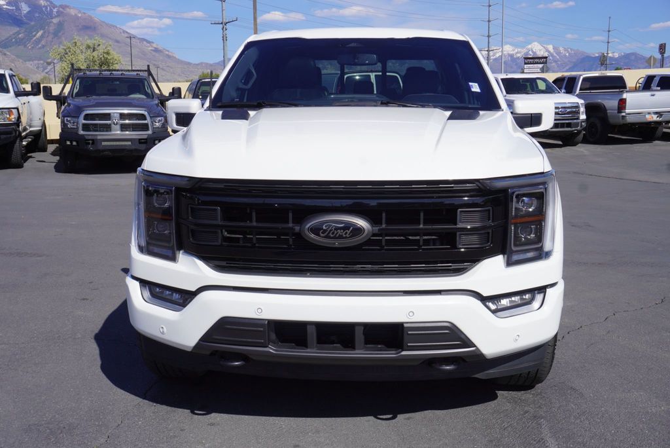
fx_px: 698
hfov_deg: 51.3
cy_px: 224
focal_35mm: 38
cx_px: 335
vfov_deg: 35.5
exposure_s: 1/250
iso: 100
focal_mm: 25
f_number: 11
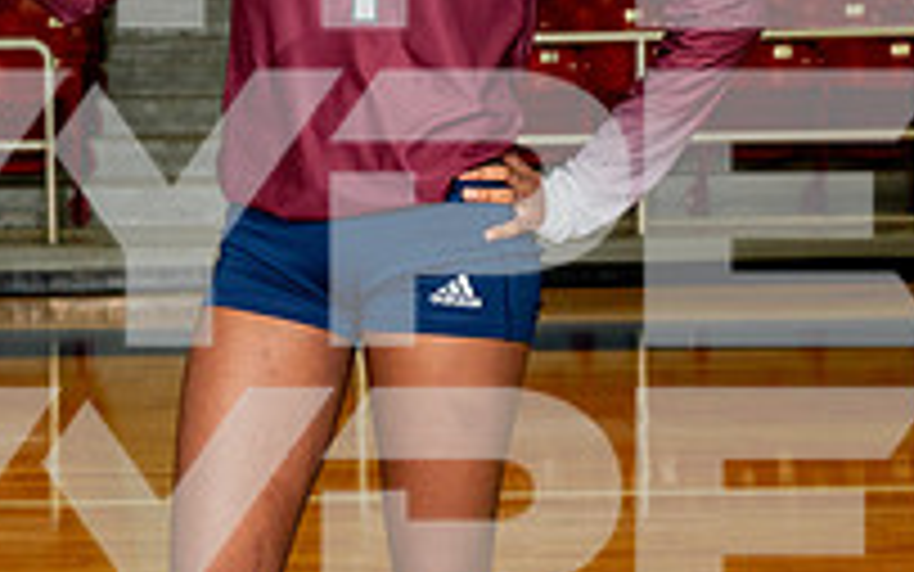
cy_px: 212
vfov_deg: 10.6
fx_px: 3090
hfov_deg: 16.8
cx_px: 279
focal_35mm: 124
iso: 800
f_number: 7.1
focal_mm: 55
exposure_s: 1/200
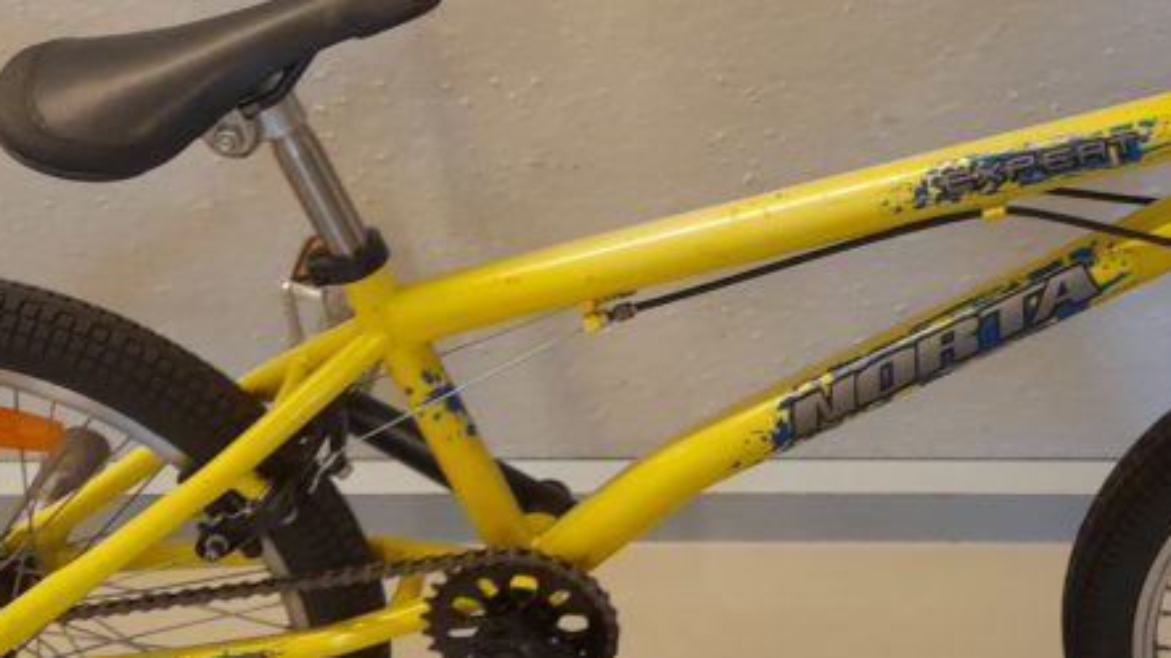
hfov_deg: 33.0
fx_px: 1956
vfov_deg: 19.1
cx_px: 806
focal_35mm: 63
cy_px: 275
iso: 250
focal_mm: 4.6
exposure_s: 1/50
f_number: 2
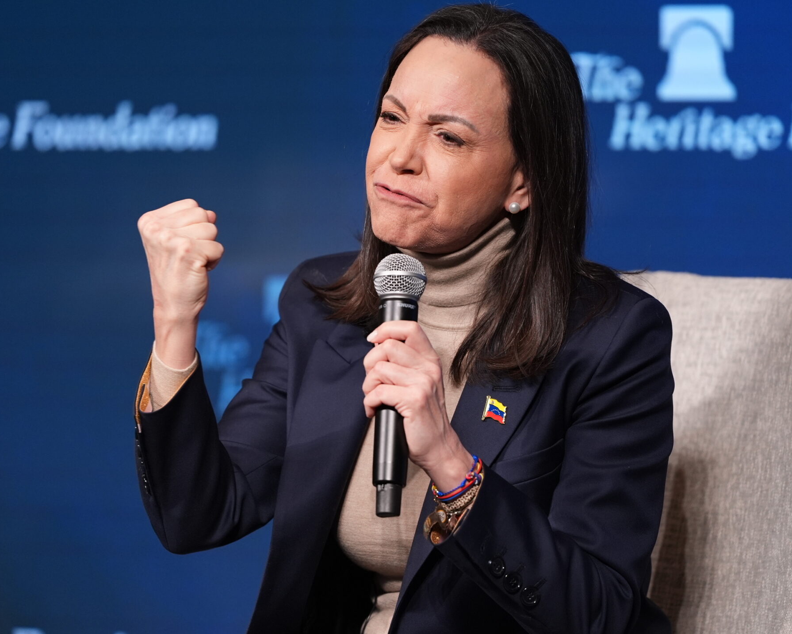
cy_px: 302
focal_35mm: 402
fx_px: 9423
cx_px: 393
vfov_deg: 3.9
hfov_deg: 4.8
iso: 1250
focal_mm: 300
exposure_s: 1/500
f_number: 2.8
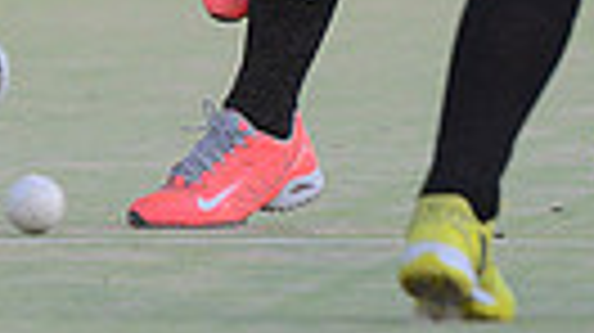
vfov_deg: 1.0
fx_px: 19578
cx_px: 148
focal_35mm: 1244
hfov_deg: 1.7
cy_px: -443
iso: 1250
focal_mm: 270
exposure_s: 1/500
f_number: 4
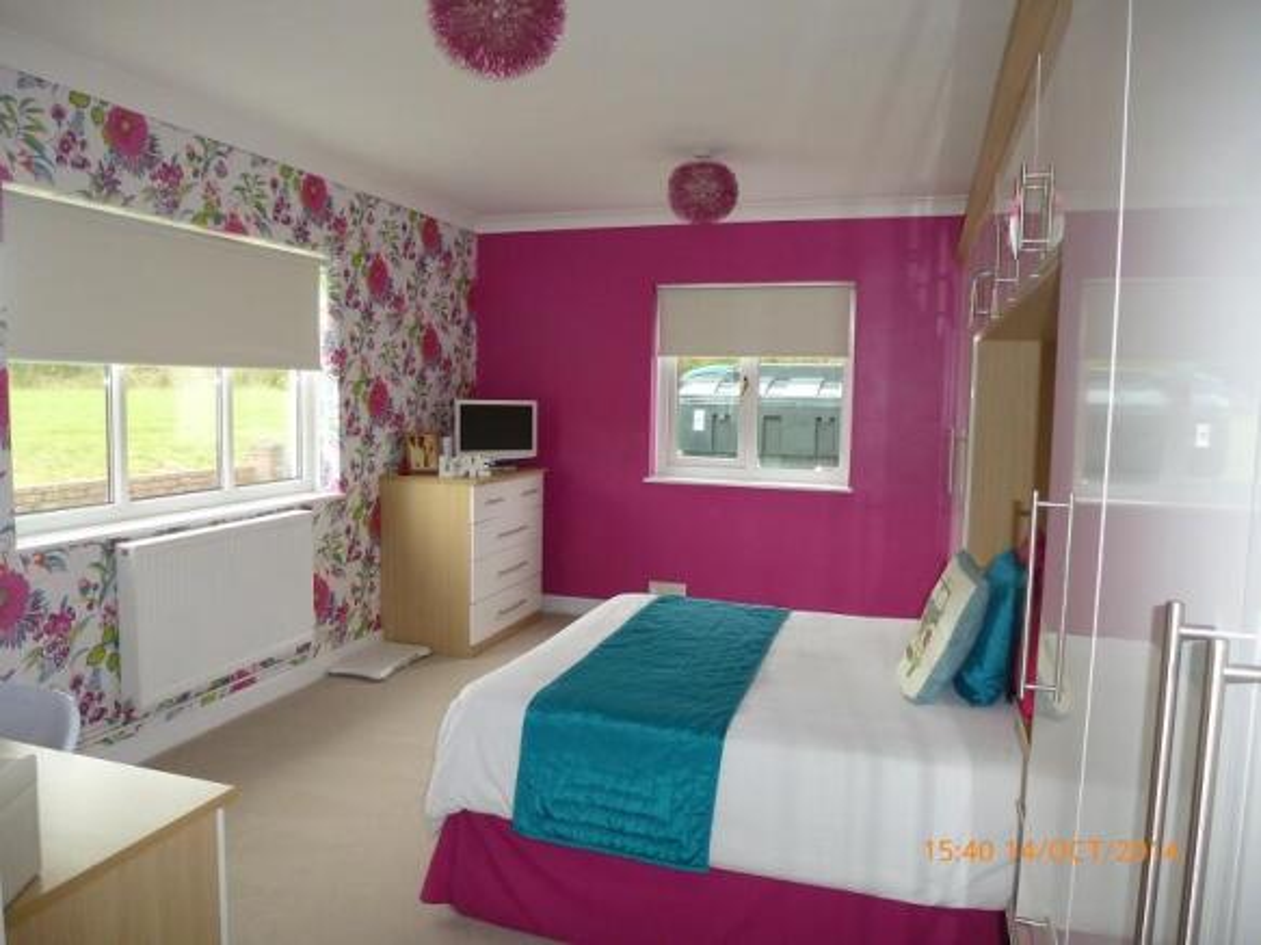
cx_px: 630
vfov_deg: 56.8
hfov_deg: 71.6
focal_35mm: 24
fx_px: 874
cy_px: 472
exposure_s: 1/60
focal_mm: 4.3
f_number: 3.3
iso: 400
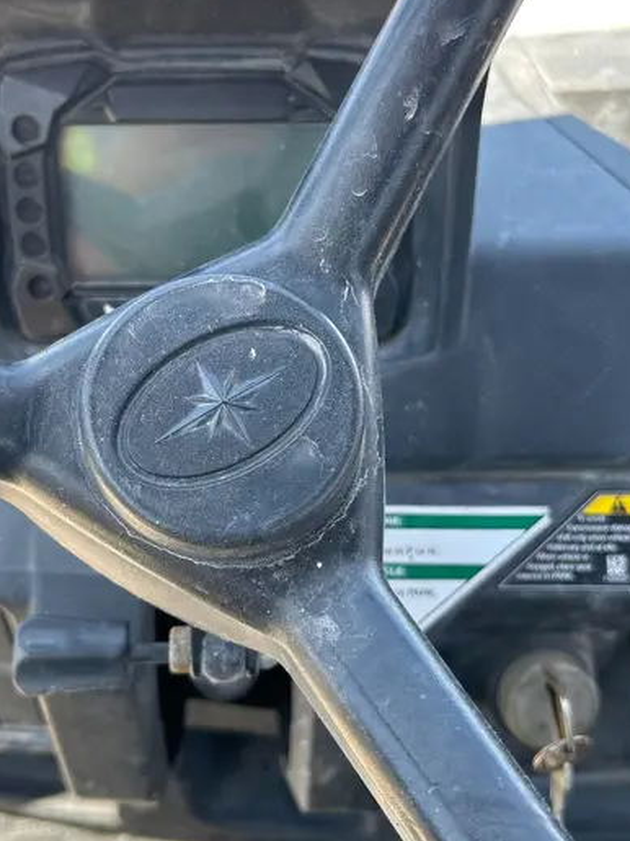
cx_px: 264
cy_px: 448
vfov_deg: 50.1
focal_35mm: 37
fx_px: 898
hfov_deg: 38.5
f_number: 1.5
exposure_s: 1/231
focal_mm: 5.7
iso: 50
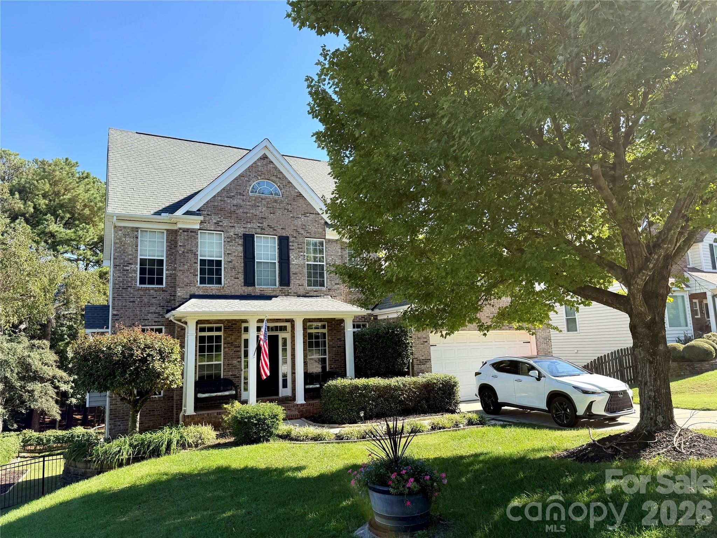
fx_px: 497
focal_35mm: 24
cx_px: 358
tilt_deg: +9.5
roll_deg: +2.0
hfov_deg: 71.6
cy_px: 269
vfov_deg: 56.8
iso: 80
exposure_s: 1/1437
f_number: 1.78
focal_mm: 6.76
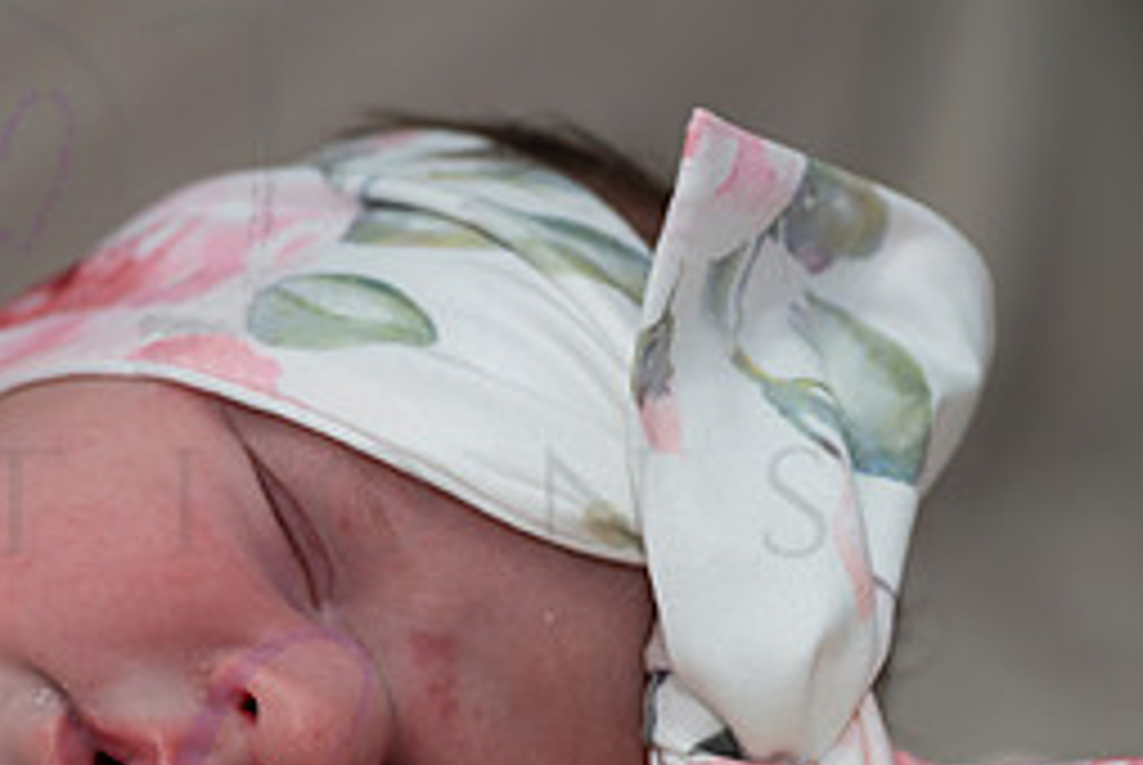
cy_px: 701
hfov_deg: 10.4
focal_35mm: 195
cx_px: -27
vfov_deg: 7.0
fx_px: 6198
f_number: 4
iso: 800
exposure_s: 1/320
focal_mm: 82
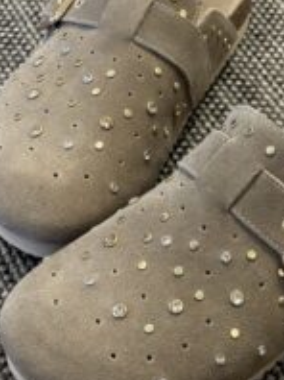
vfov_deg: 20.2
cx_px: 186
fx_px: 1063
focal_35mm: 97
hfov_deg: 15.2
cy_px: 161
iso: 200
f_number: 1.78
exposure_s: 1/50
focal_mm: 6.76
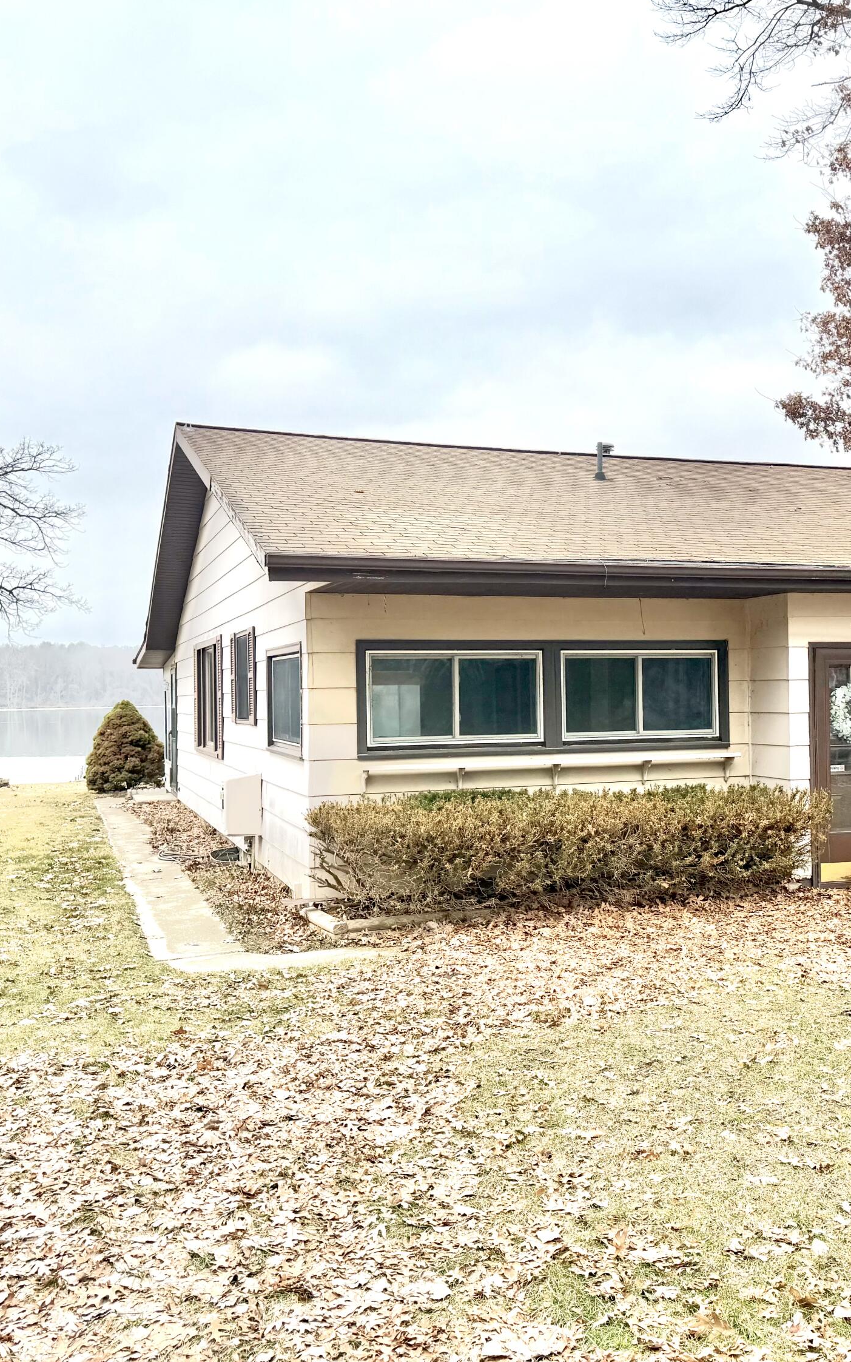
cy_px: 681
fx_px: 1262
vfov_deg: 56.7
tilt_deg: +0.7
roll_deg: +0.7
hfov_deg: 36.8
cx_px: 576
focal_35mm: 34
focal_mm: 6.76
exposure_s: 1/2053
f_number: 1.78
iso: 80
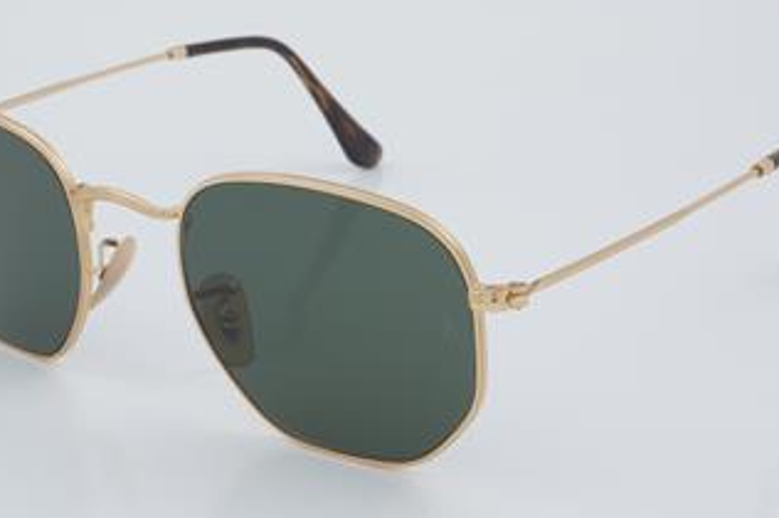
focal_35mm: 95
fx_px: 2054
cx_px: 362
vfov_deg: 14.4
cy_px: 264
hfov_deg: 21.5
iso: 100
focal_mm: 50
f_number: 32
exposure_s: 1/4
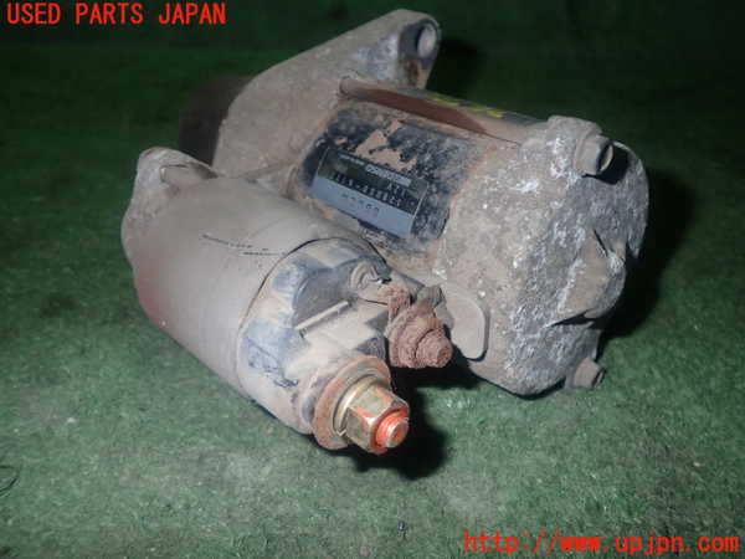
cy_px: 280
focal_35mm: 30
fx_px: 646
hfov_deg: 60.0
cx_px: 372
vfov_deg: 46.8
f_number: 6.3
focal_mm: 5.4
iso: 250
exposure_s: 1/30
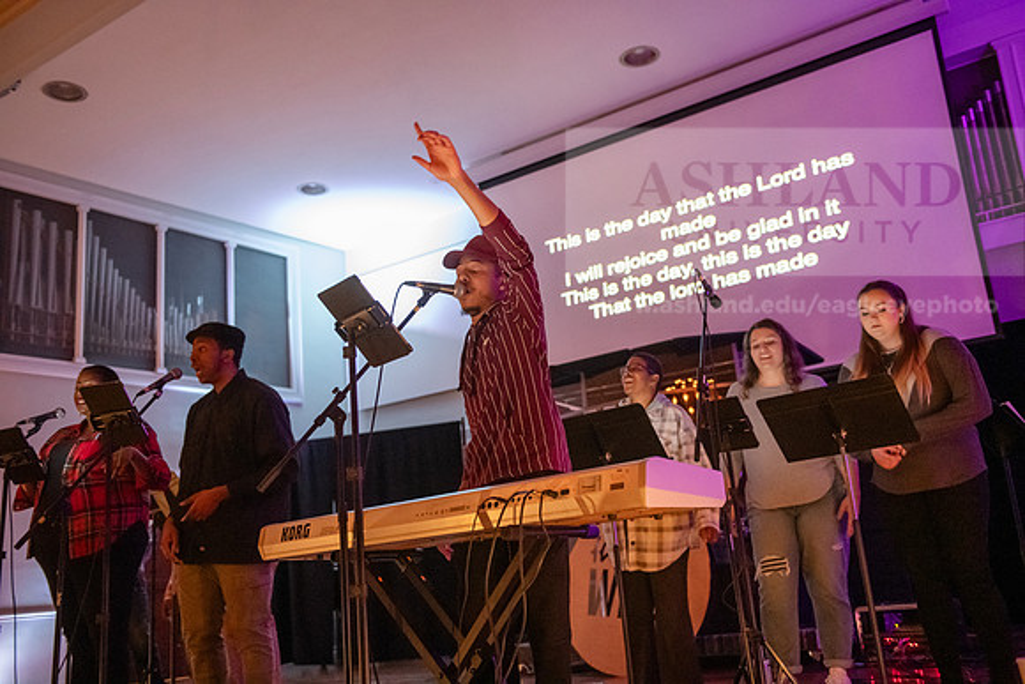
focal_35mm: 35
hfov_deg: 54.4
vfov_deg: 37.9
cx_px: 512
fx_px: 997
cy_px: 342
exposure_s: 1/50
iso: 8000
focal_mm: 35
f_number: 2.8
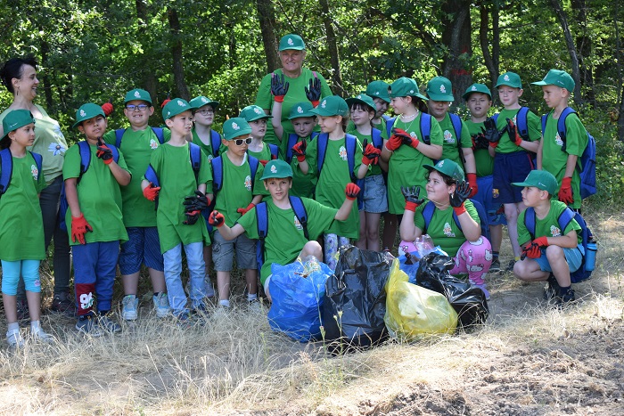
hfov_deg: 29.9
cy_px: 208
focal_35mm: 68
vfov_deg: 20.2
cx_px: 312
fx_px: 1170
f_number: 7.1
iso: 400
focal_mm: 45
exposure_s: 1/200
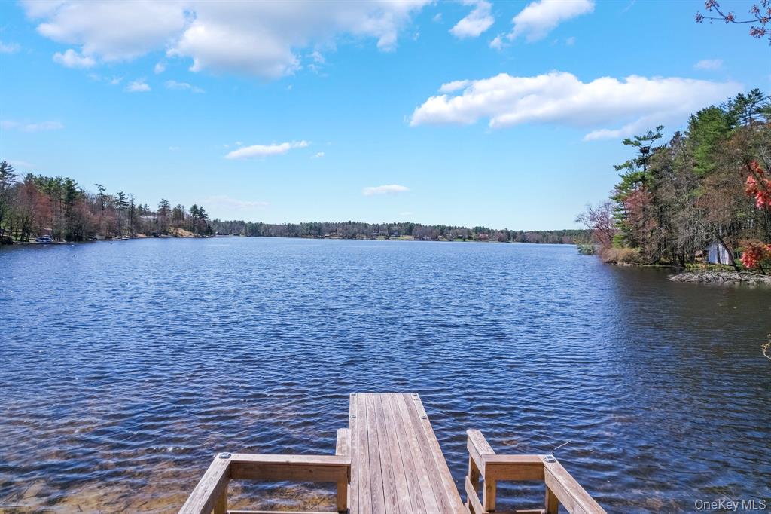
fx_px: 471
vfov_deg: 57.2
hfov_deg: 78.6
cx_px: 386
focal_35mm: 22
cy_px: 257
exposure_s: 1/1500
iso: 130
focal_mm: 8.38
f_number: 2.8
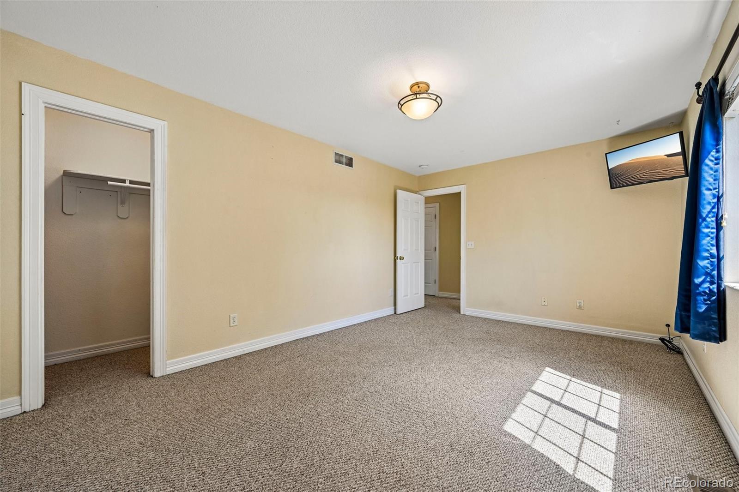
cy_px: 246
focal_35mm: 14
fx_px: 287
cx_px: 370
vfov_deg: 81.2
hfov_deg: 104.3
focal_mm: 14
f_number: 10
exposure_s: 1/15
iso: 80
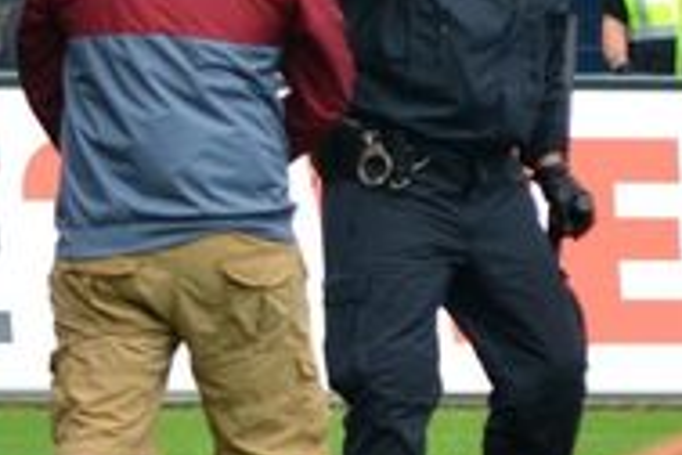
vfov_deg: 1.5
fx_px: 17181
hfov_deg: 2.3
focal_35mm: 907
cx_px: 101
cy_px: 152
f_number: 5
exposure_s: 1/1250
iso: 500
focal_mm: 200
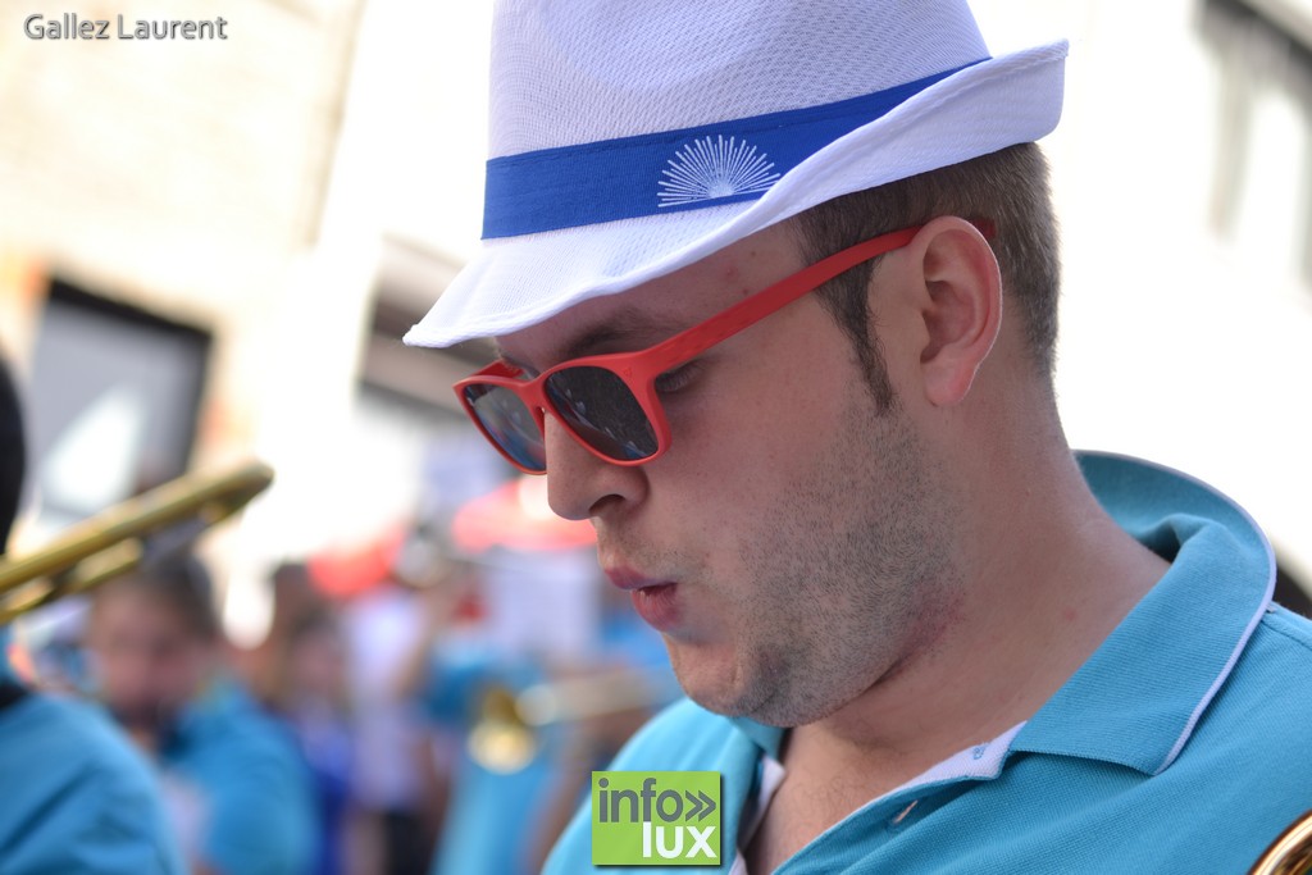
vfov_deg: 18.2
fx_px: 2734
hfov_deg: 27.0
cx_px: 656
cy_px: 438
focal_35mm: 75
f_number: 3.2
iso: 100
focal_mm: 50
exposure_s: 1/250
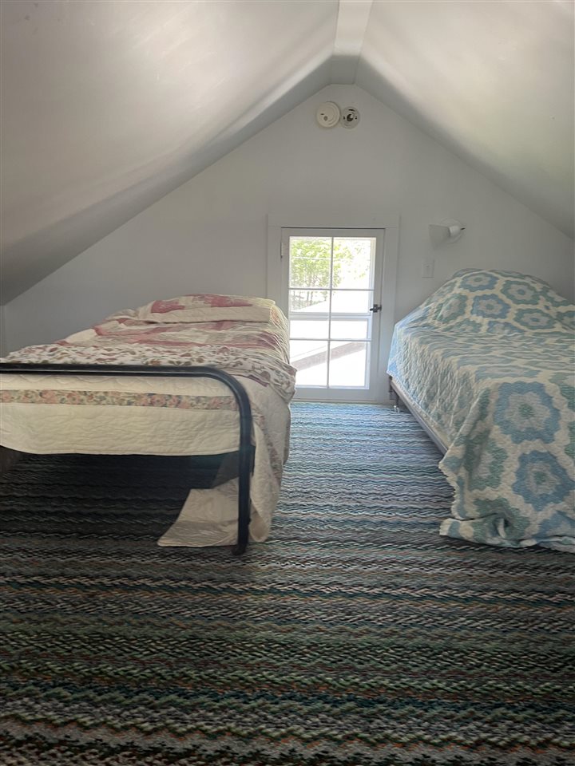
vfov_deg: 67.3
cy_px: 383
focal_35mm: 26
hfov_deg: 53.1
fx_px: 576
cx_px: 288
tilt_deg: -9.5
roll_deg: -2.0
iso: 125
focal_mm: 5.1
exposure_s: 1/65
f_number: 1.6
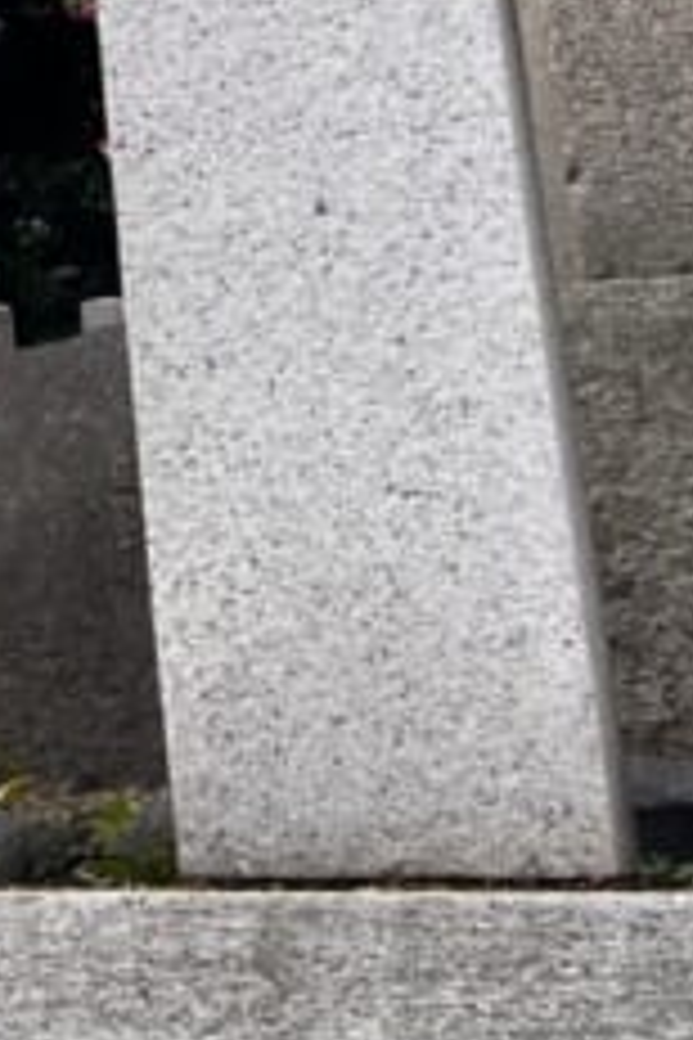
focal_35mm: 120
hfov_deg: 10.6
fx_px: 3465
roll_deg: +0.5
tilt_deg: +23.5
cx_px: -639
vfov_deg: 15.4
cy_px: -639
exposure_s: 1/296
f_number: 1.6
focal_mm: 5.1
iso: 50
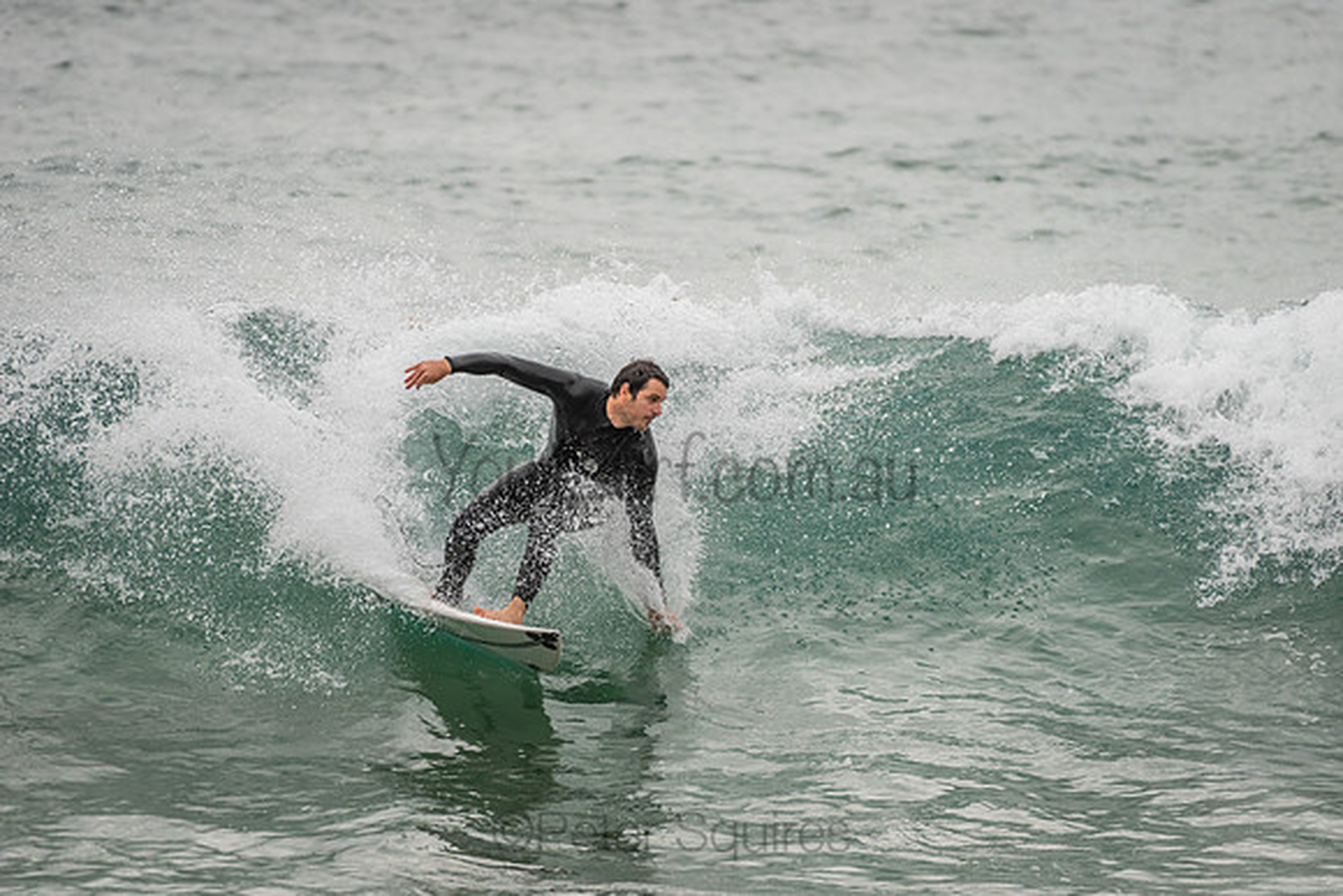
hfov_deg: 4.1
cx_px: 672
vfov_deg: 2.8
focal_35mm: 500
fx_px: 18656
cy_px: 448
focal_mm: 500
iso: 320
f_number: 5.6
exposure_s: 1/2000
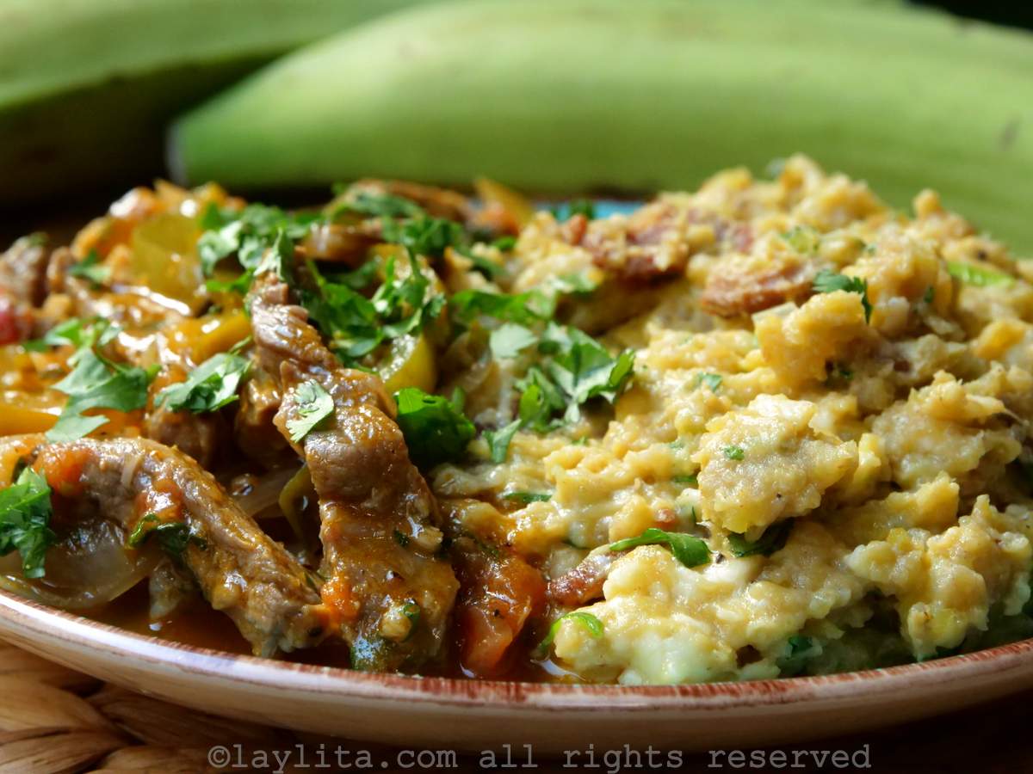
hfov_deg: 19.6
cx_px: 516
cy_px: 387
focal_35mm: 100
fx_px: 2984
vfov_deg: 14.8
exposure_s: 1/125
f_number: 9
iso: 3200
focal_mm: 50
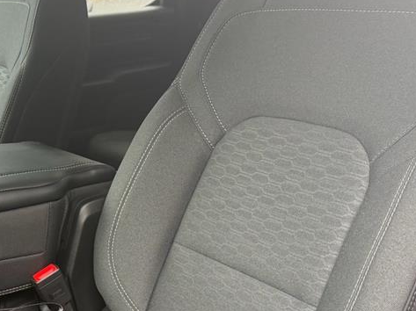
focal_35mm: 52
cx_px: 62
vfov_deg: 27.6
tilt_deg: -19.7
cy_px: 229
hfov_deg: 35.2
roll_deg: +5.0
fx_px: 624
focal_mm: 6.76
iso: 160
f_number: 1.78
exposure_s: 1/224
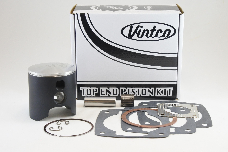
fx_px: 405
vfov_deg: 21.2
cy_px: 76
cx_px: 114
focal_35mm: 64
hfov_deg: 31.4
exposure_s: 1/100
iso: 800
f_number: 5
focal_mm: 24
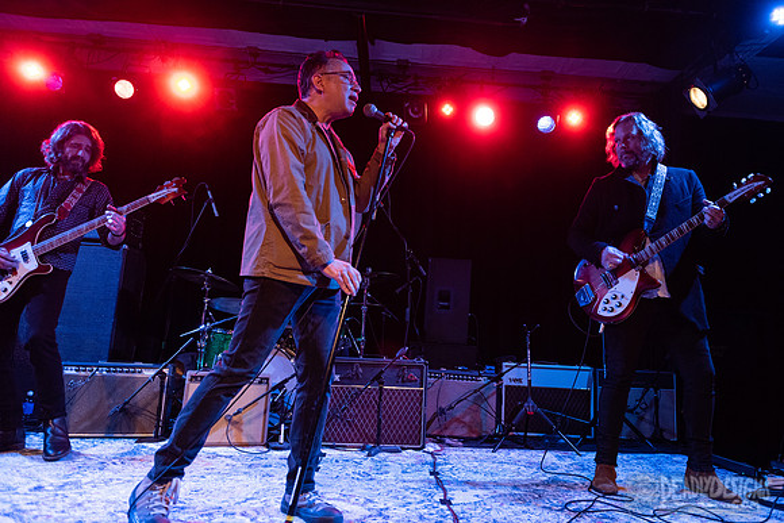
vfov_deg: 48.6
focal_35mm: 27
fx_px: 578
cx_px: 434
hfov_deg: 68.1
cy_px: 234
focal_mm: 24
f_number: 3.2
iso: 2000
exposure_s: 1/160
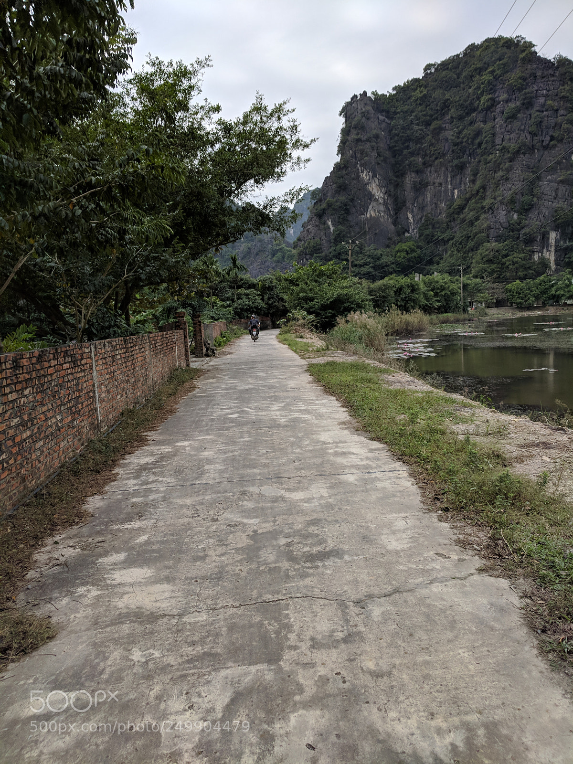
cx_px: 286
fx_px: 574
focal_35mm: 26
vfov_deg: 67.3
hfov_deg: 53.1
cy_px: 382
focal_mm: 4.67
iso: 52
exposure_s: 1/1980
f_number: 2
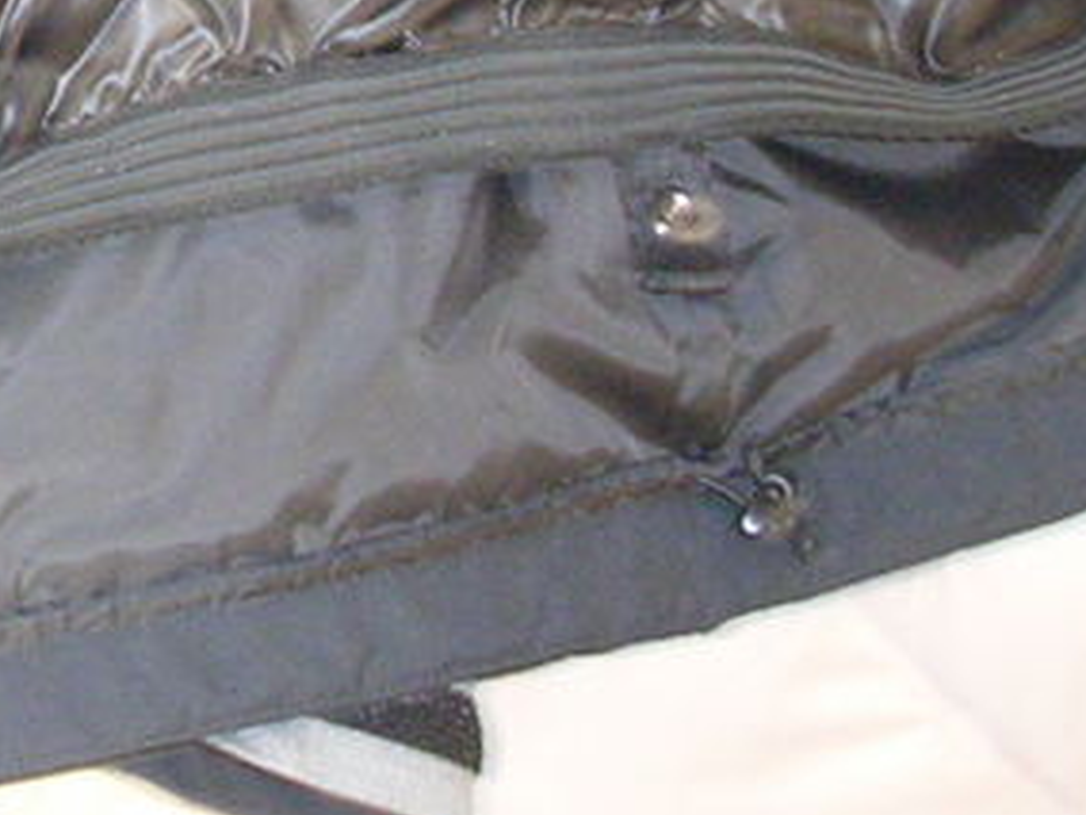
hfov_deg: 13.8
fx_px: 4204
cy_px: -413
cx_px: -574
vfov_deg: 10.7
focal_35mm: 134
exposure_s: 1/2.2
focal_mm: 5.8
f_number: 2.8
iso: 200
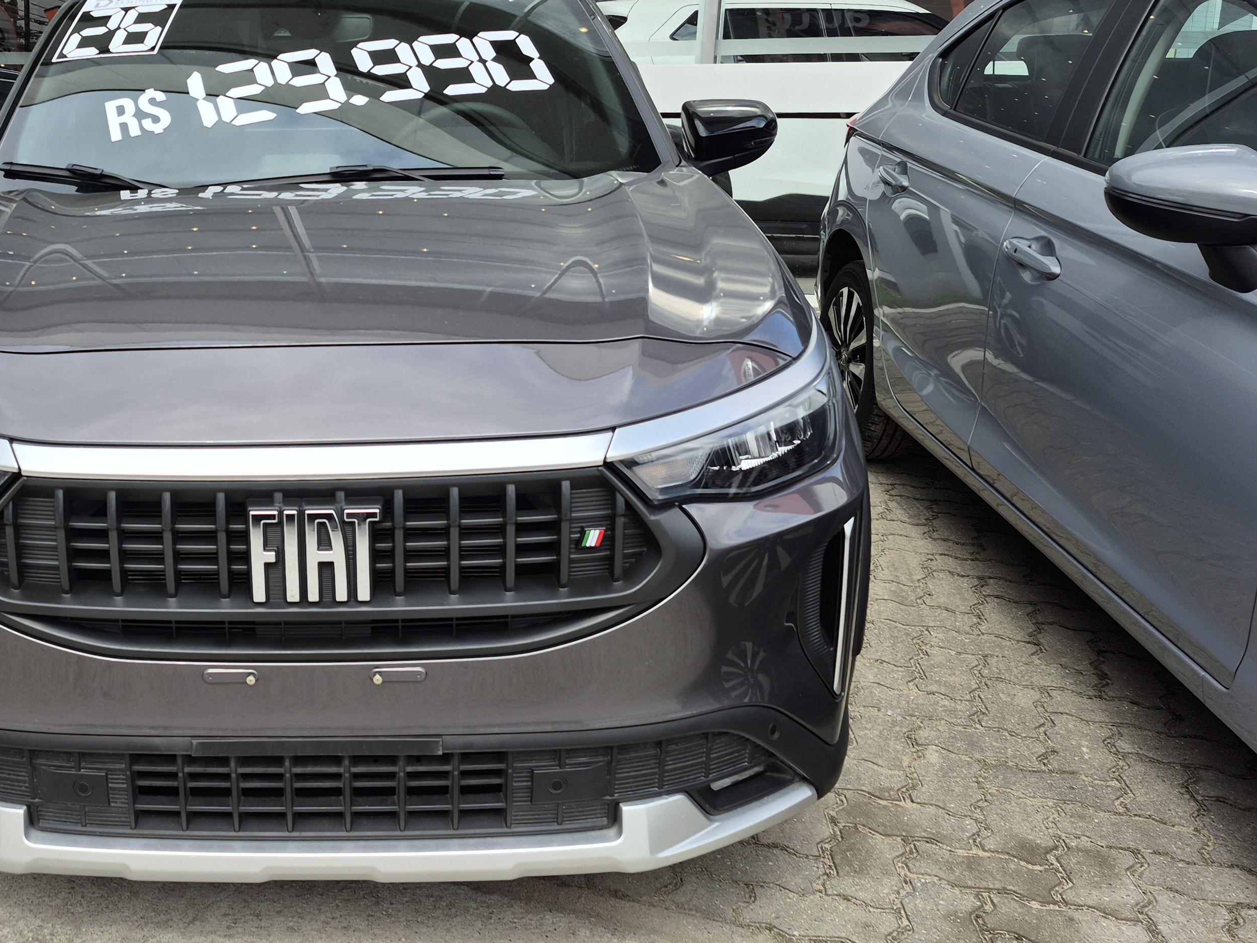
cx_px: 274
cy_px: 381
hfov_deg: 47.7
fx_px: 1344
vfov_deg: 38.5
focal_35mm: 37
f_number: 1.8
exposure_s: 1/890
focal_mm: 5.4
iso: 25
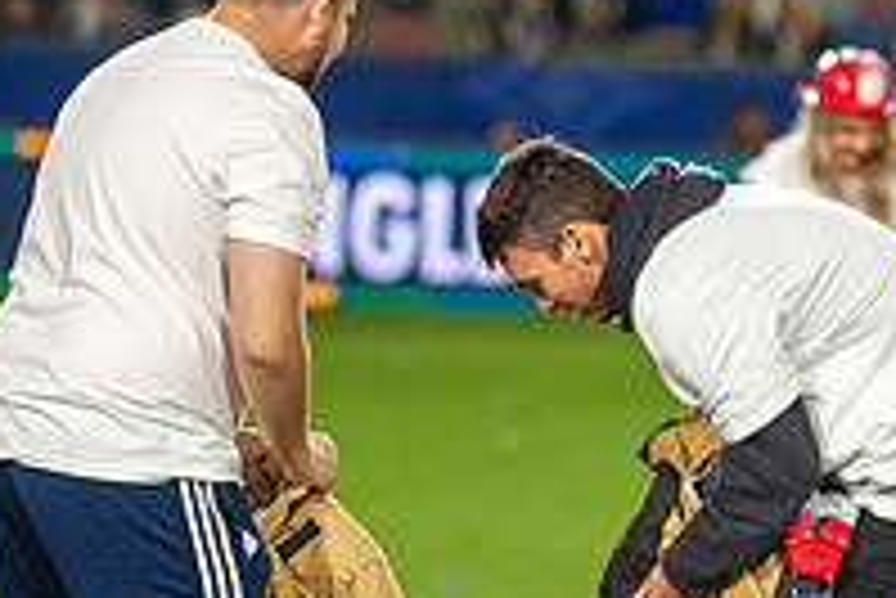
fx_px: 9415
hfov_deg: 5.4
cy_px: 373
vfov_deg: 3.6
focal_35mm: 378
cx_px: 815
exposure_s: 1/2500
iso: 3200
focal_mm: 130
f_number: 2.8
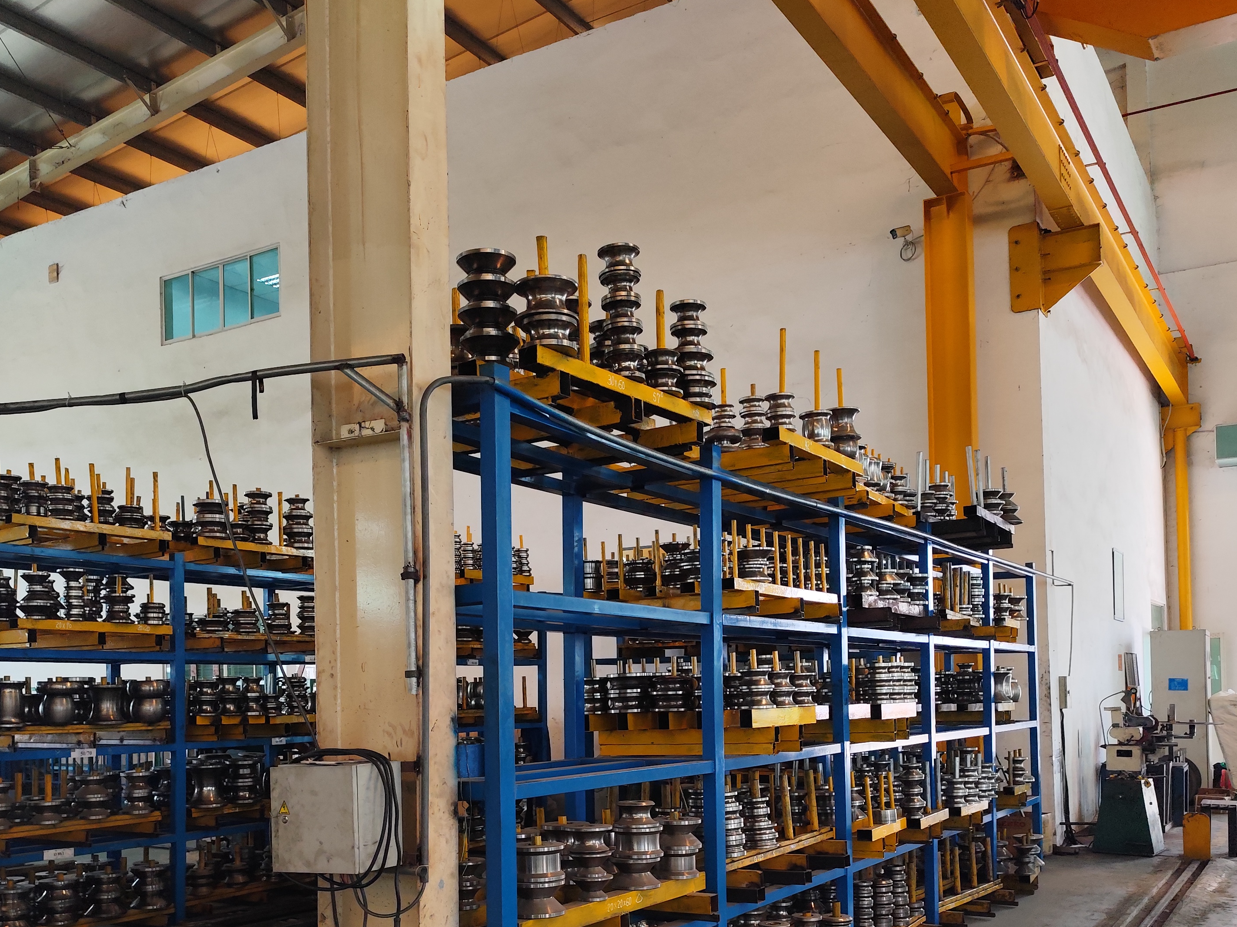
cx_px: 548
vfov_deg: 42.1
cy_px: 646
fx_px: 1179
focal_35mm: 33
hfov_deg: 55.2
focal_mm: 6.14
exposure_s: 1/100
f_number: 1.65
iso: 200
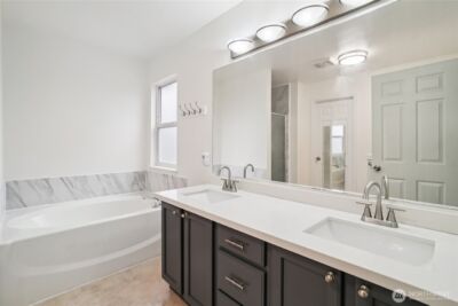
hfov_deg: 96.7
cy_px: 153
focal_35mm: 16
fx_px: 204
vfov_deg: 73.8
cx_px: 229
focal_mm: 16
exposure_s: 1/60
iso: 1600
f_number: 8
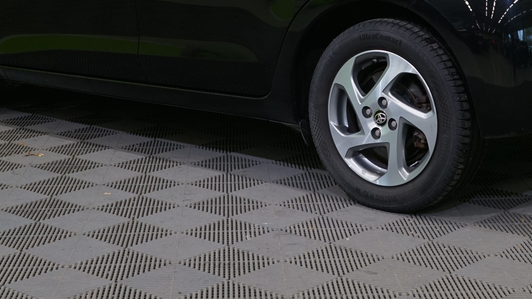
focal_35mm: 82
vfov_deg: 14.4
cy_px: -37
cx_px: 302
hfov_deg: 25.9
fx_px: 1157
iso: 640
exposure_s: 1/30
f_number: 6.3
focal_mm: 34
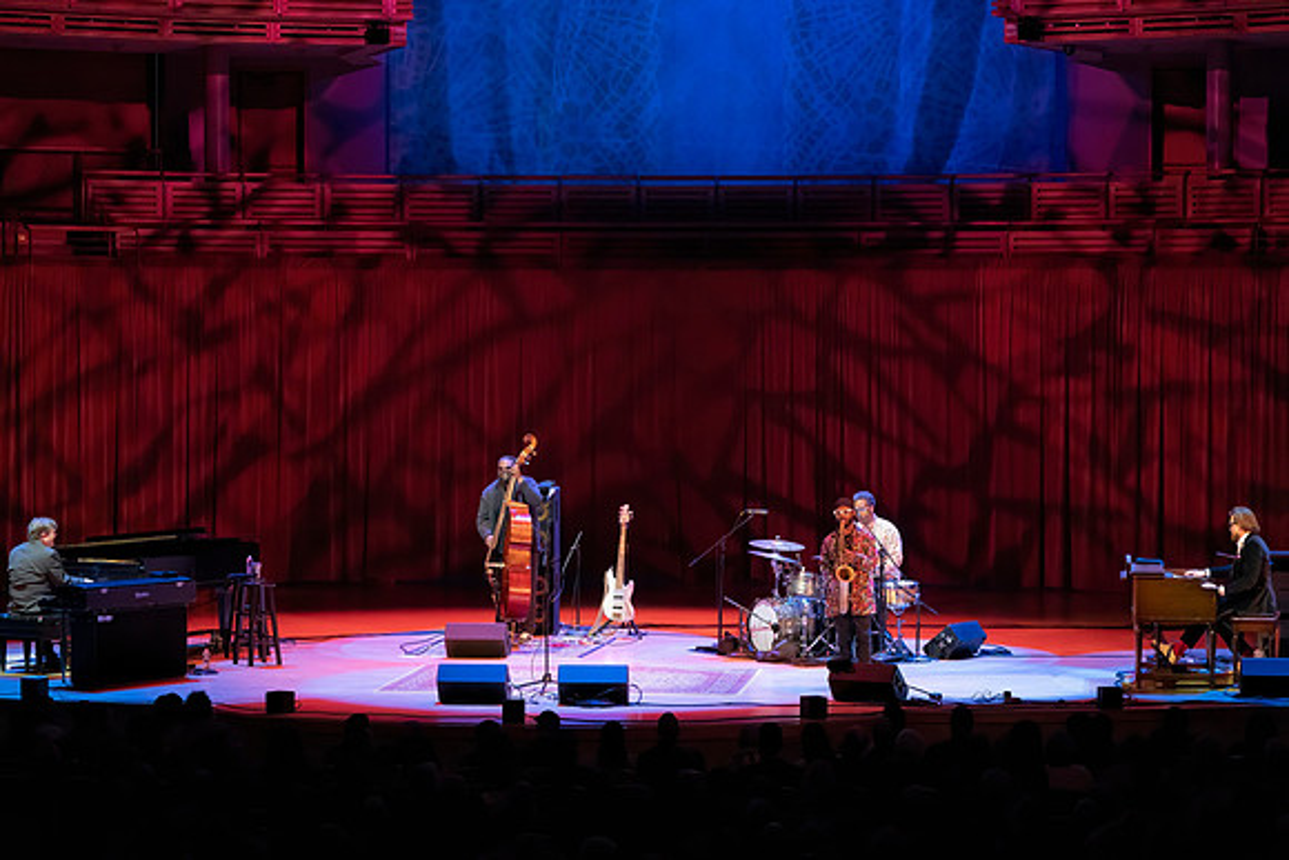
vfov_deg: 13.7
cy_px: 430
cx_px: 644
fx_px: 3581
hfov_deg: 20.4
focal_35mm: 100
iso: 6400
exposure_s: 1/250
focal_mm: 100
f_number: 4.5
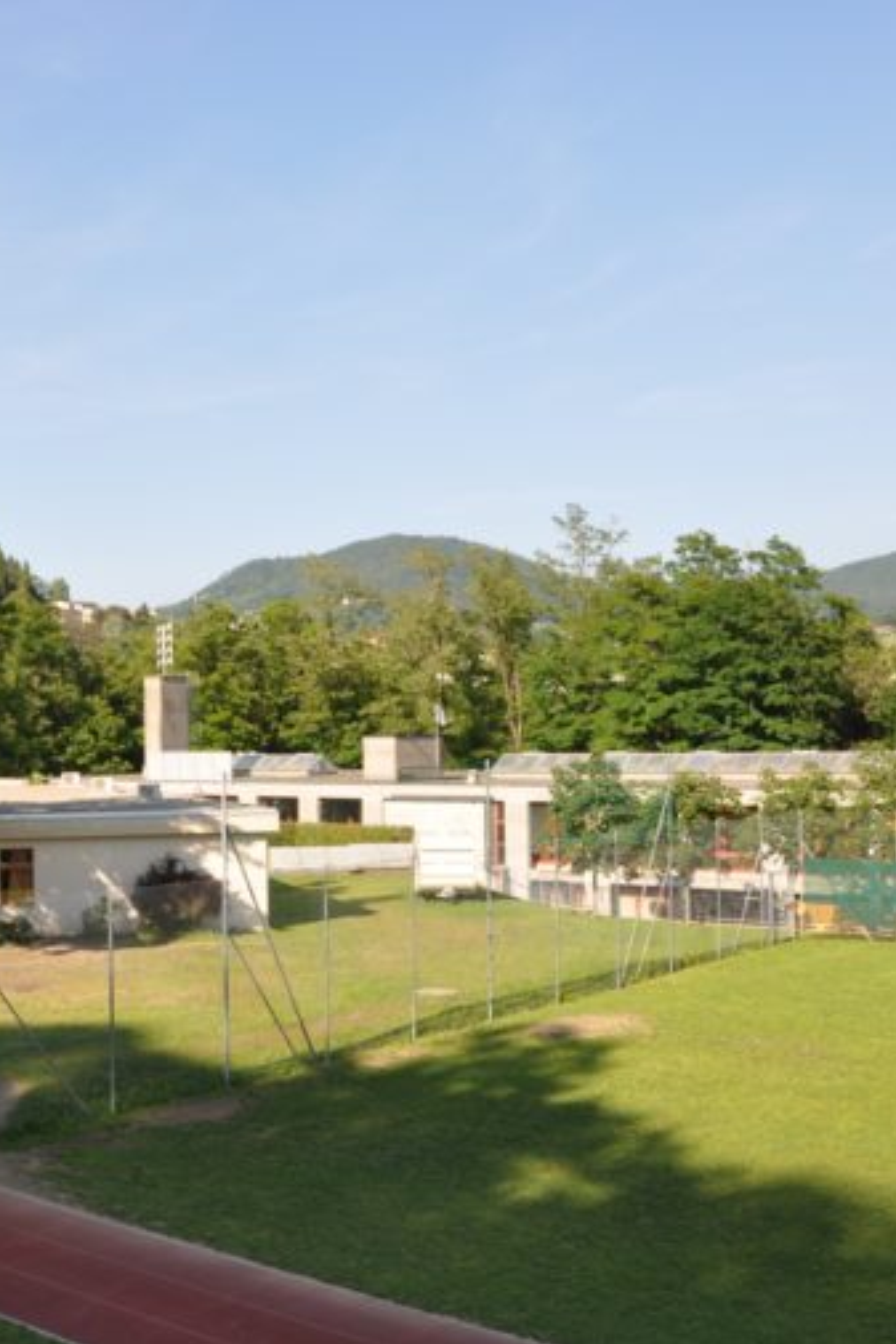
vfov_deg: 47.4
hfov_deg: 31.6
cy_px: 671
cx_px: 146
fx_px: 1529
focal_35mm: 41
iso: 200
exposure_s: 1/250
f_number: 8
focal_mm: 18
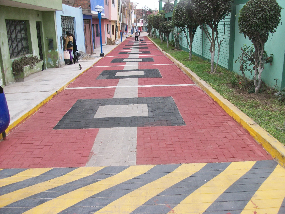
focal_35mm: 34
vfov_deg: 41.8
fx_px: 280
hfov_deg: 54.0
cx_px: 142
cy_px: 107
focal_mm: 5.7
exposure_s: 1/400
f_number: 2.8
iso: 64
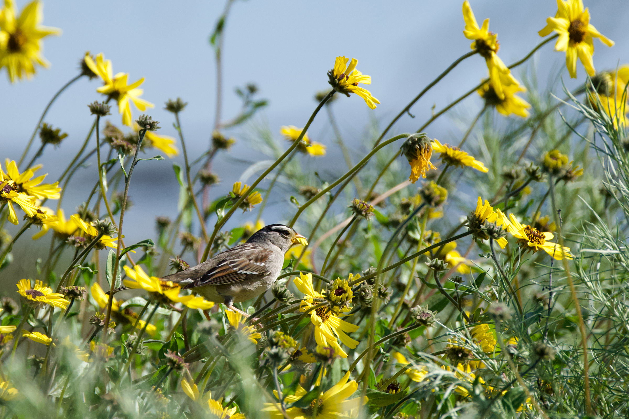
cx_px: 314
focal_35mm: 600
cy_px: 210
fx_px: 10483
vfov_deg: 2.3
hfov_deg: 3.4
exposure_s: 1/4000
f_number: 5.6
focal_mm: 400
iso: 640
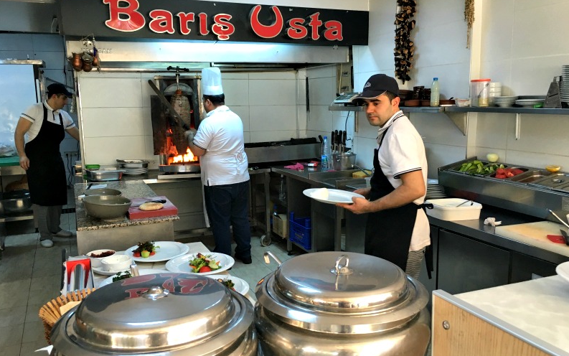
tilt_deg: -9.5
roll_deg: +0.1
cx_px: 283
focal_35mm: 31
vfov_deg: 40.6
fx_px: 481
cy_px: 183
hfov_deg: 61.2
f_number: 2.2
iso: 50
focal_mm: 4.15
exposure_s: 1/33
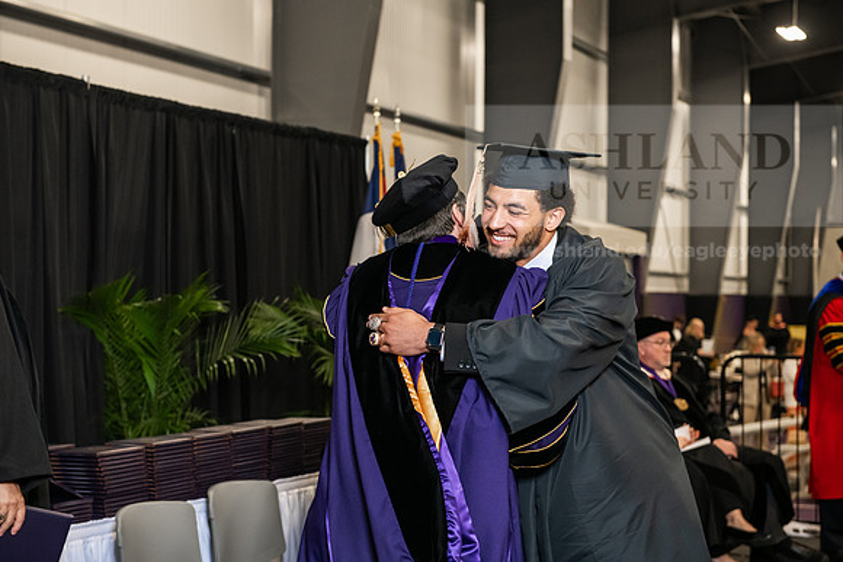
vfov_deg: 19.5
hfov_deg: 28.8
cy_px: 281
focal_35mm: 70
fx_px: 1639
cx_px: 422
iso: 2500
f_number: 5
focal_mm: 70
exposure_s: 1/200
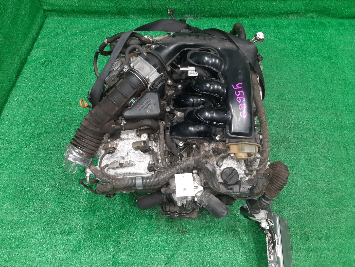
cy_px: 134
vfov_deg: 53.1
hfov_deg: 67.3
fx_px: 267
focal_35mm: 26
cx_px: 178
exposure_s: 1/50
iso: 131
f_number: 1.7
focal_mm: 3.93
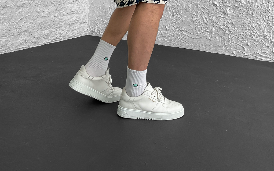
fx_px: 314
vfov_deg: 28.3
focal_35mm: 42
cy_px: -7
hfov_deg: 47.2
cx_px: 138
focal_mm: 3
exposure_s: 1/120
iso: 20
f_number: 1.8
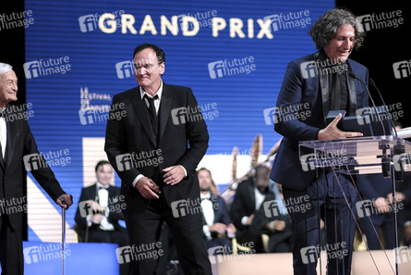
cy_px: 137
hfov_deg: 23.9
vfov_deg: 16.1
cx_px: 207
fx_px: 971
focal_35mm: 85
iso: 1000
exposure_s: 1/500
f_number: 1.2
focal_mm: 56
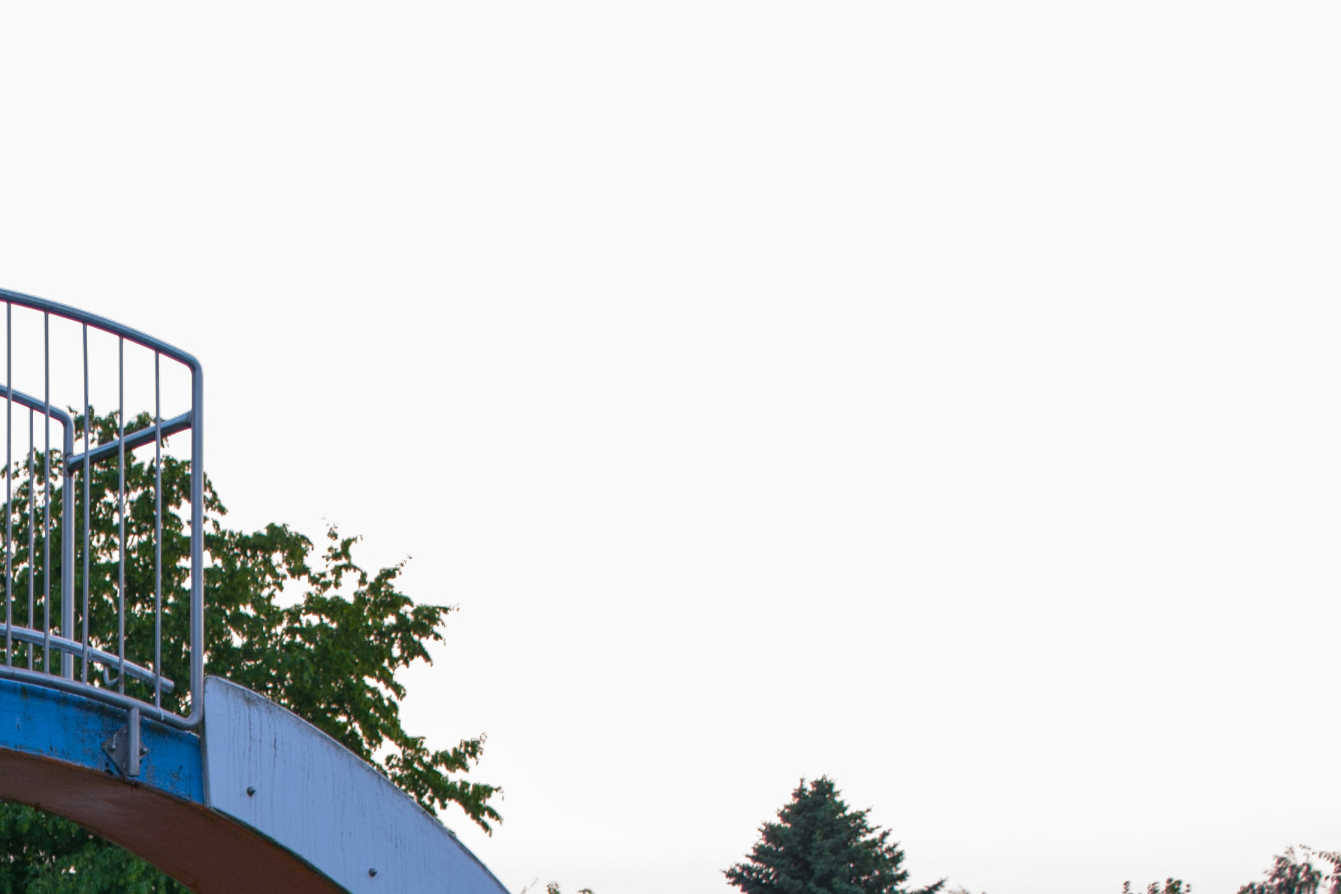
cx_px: -43
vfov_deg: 16.9
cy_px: 1102
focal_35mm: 77
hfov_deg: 24.9
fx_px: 2868
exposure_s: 1/60
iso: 200
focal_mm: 20
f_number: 4
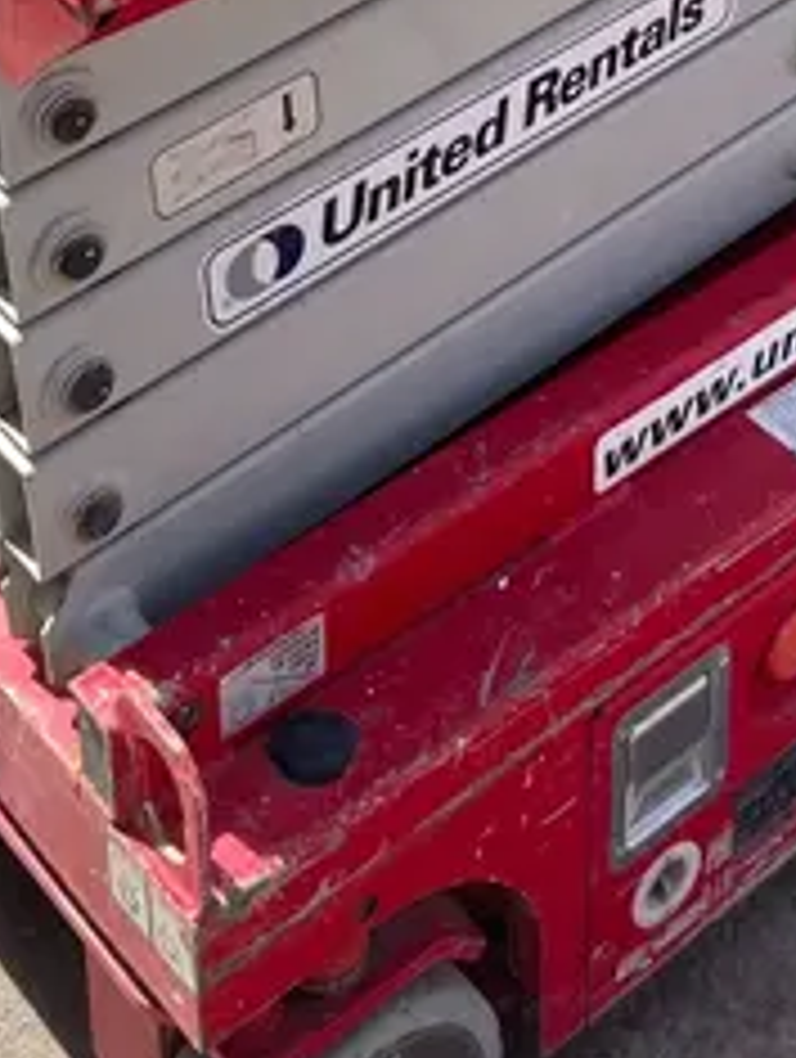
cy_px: -524
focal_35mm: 81
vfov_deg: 20.6
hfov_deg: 18.1
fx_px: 2477
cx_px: 625
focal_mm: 4.2
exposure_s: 1/1261
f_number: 1.6
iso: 32
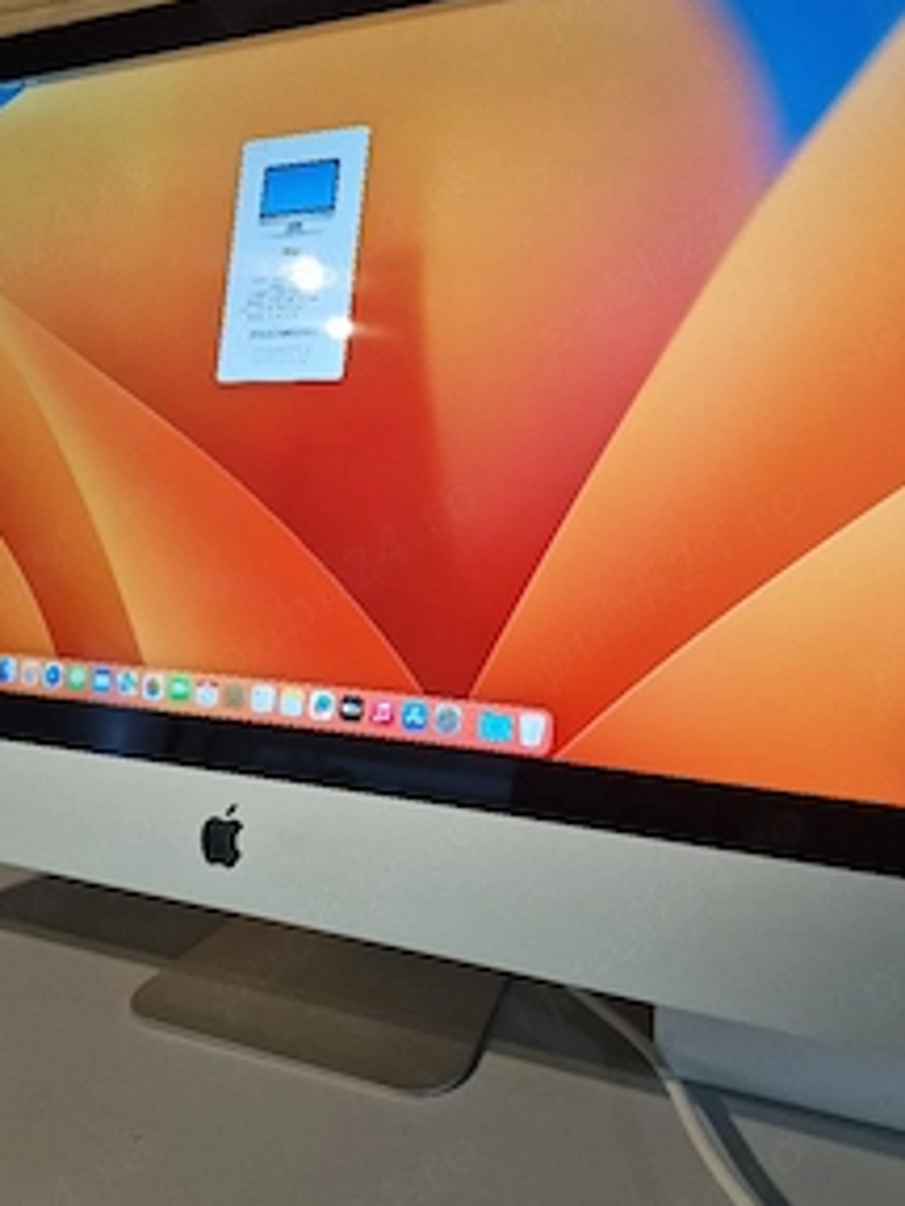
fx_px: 1115
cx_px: 427
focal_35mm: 32
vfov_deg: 56.8
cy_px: 632
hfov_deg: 44.1
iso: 50
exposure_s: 1/100
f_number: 1.8
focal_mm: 6.4
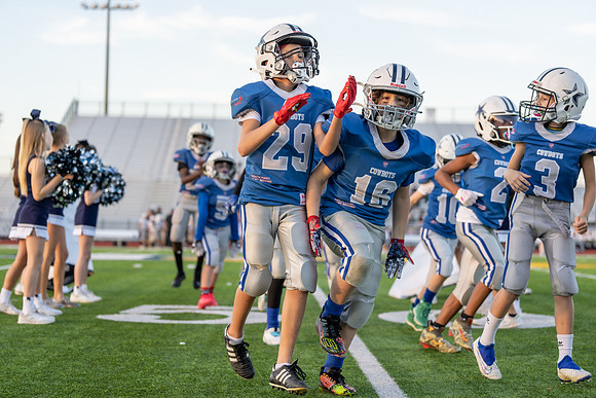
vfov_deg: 19.5
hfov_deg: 28.8
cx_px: 298
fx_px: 1159
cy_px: 199
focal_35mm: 70
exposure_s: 1/1250
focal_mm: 70
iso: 640
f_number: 2.8
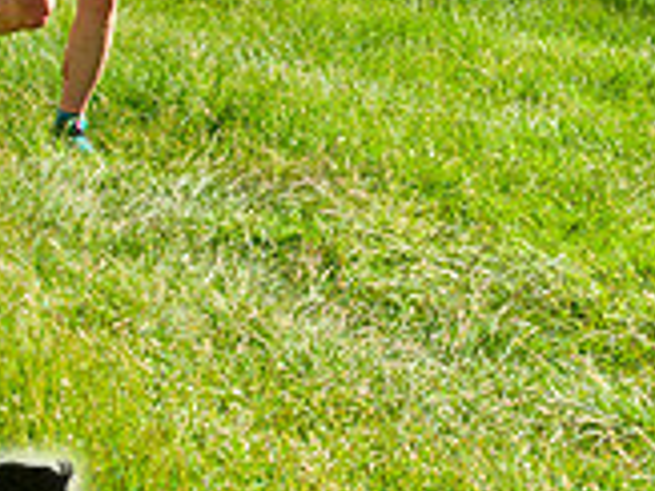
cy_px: 4
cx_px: 251
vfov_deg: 10.9
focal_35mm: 135
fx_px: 2553
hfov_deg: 14.6
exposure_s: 1/320
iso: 200
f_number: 8
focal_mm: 34
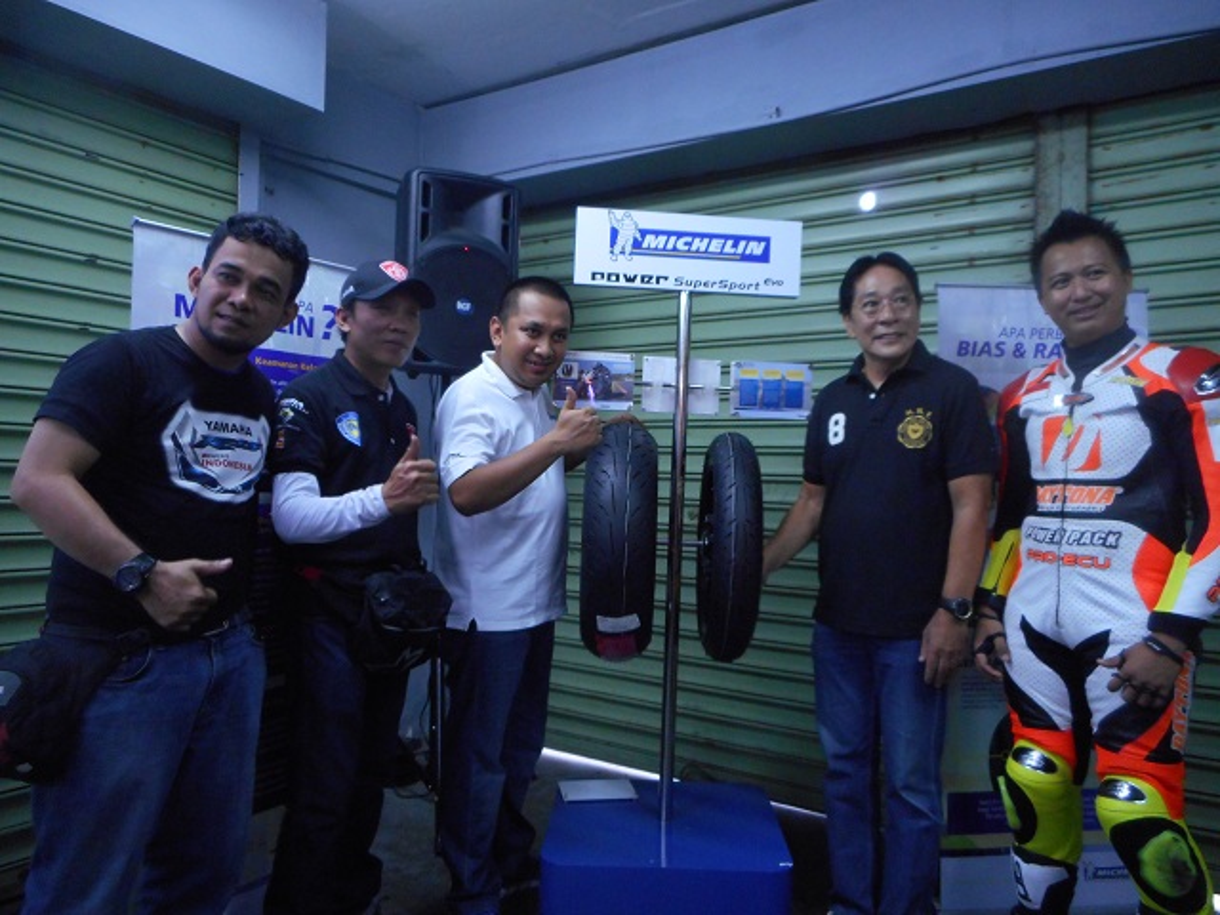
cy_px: 458
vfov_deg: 54.9
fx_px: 881
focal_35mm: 25
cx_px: 610
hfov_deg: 69.4
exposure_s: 1/15
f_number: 3.7
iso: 400
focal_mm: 4.5
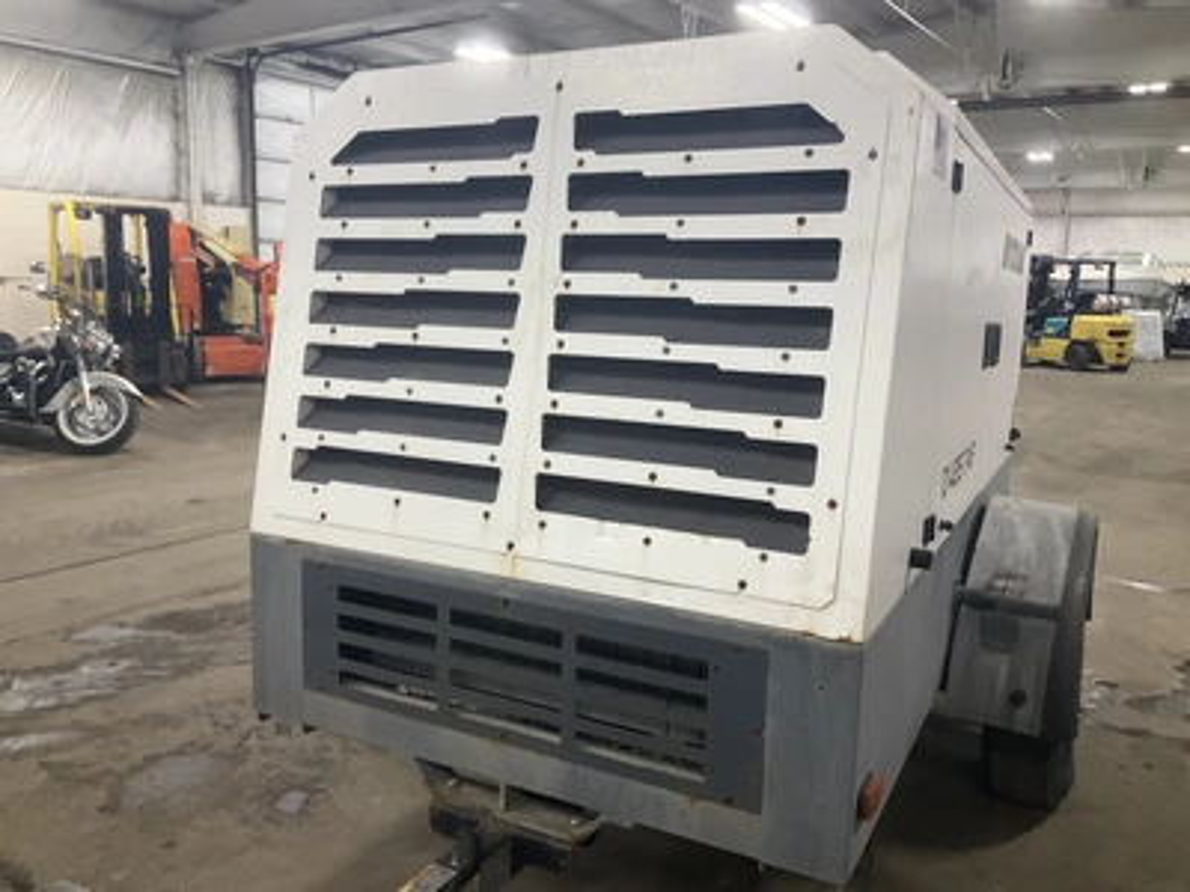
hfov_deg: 61.7
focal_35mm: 29
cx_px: 595
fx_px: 997
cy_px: 446
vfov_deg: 48.2
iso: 200
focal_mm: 3
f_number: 1.8
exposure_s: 1/60
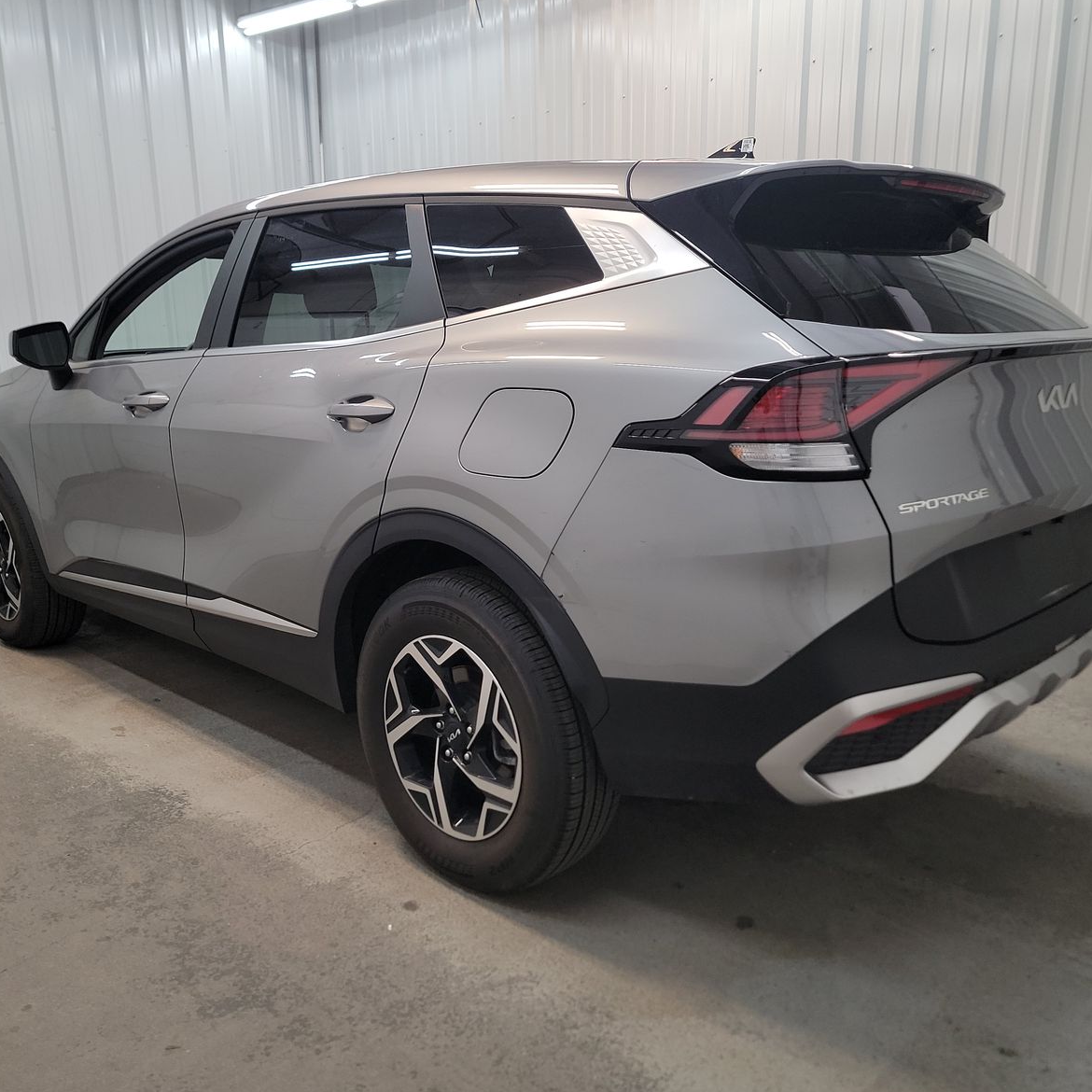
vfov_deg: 55.6
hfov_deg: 55.6
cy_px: 555
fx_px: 1035
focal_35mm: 29
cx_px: 528
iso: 160
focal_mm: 6.7
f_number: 1.8
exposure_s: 1/59
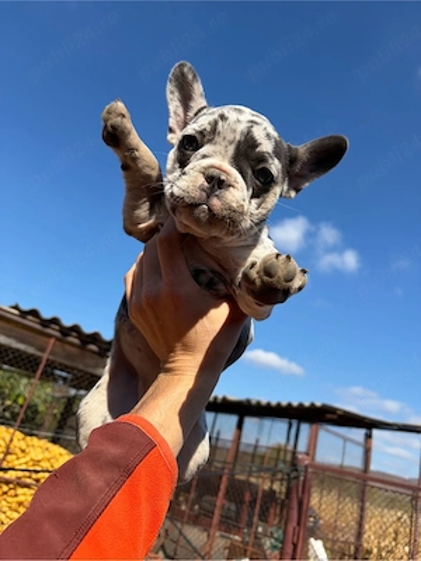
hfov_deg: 53.1
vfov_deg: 67.3
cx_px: 210
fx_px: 422
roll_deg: -16.1
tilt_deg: +22.9
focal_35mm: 26
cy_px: 280
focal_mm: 5.96
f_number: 1.6
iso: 50
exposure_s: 1/3831
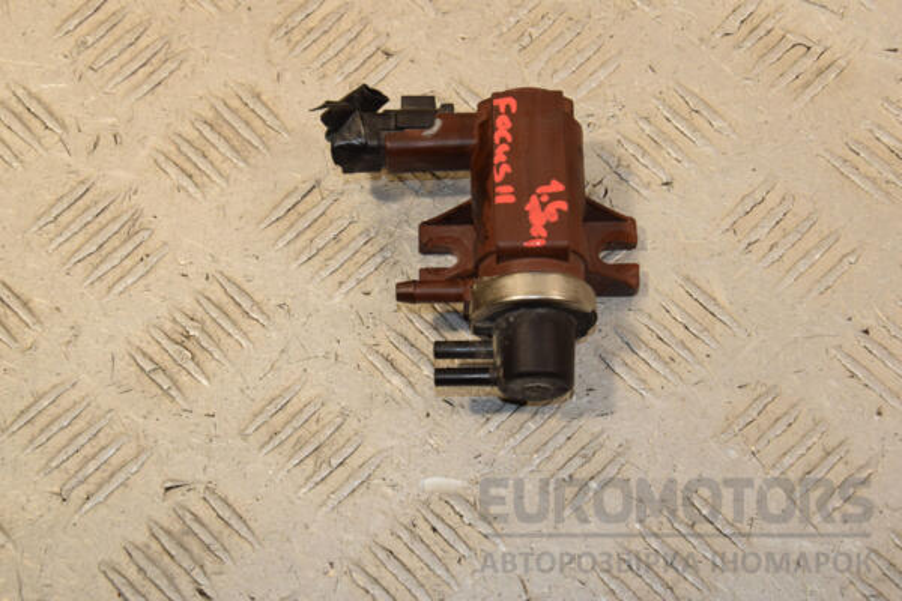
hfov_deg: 23.4
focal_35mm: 87
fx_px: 2180
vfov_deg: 15.7
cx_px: 451
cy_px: 300
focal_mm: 58
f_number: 10
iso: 800
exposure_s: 1/200
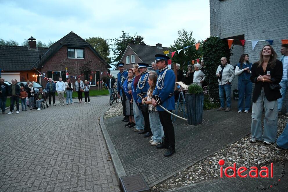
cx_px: 144
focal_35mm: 24
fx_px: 192
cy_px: 96
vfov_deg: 53.0
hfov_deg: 73.8
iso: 1250
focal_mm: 24
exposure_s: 1/40
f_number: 3.2
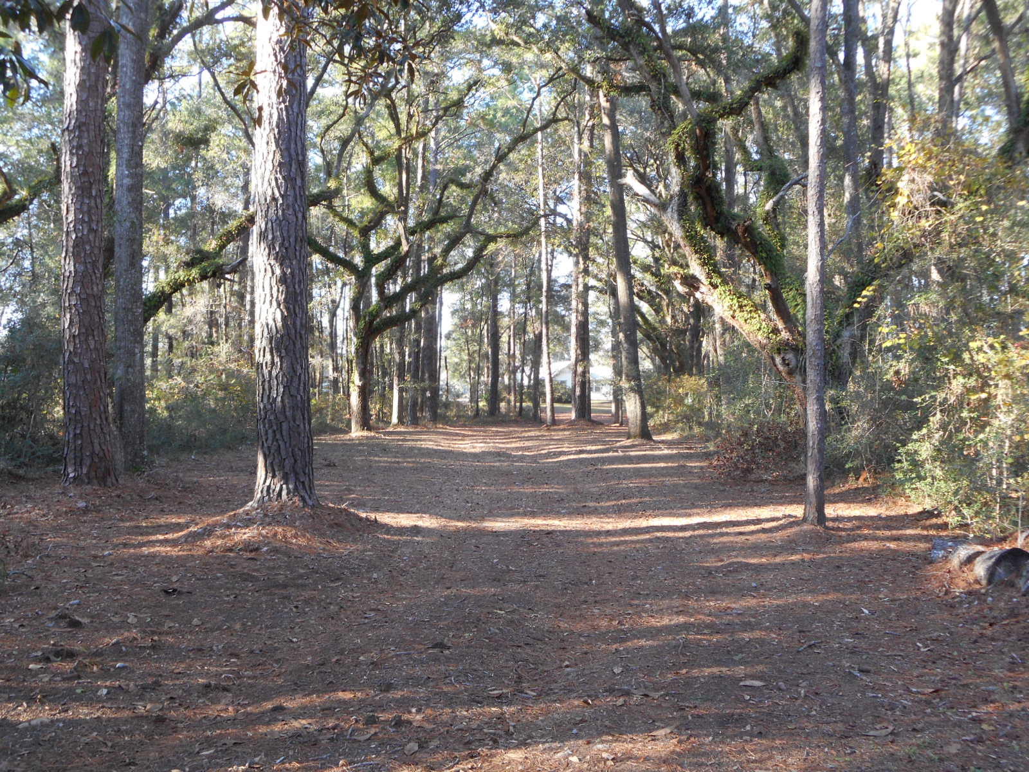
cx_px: 514
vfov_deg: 36.8
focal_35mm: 39
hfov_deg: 47.9
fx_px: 1159
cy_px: 386
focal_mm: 6.9
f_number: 4.5
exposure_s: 1/30
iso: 140
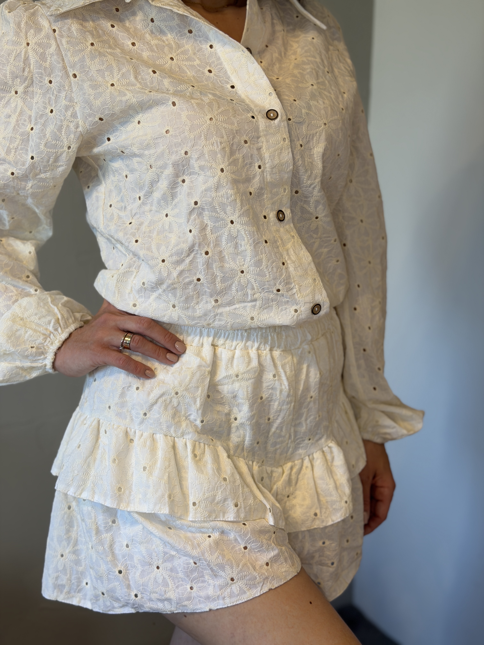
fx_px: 895
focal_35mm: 48
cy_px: 322
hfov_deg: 30.3
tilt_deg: -11.1
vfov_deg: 39.7
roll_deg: -1.0
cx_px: 242
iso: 64
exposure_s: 1/50
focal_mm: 6.76
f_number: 1.78
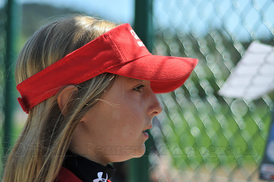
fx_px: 570
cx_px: 137
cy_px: 91
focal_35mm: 75
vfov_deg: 18.1
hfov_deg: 27.0
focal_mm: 50
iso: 200
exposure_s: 1/8000
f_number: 2
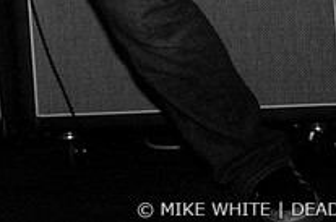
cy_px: -89
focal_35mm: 147
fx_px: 1373
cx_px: 28
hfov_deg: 13.8
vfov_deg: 9.1
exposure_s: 1/30
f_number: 2.8
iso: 800
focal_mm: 35
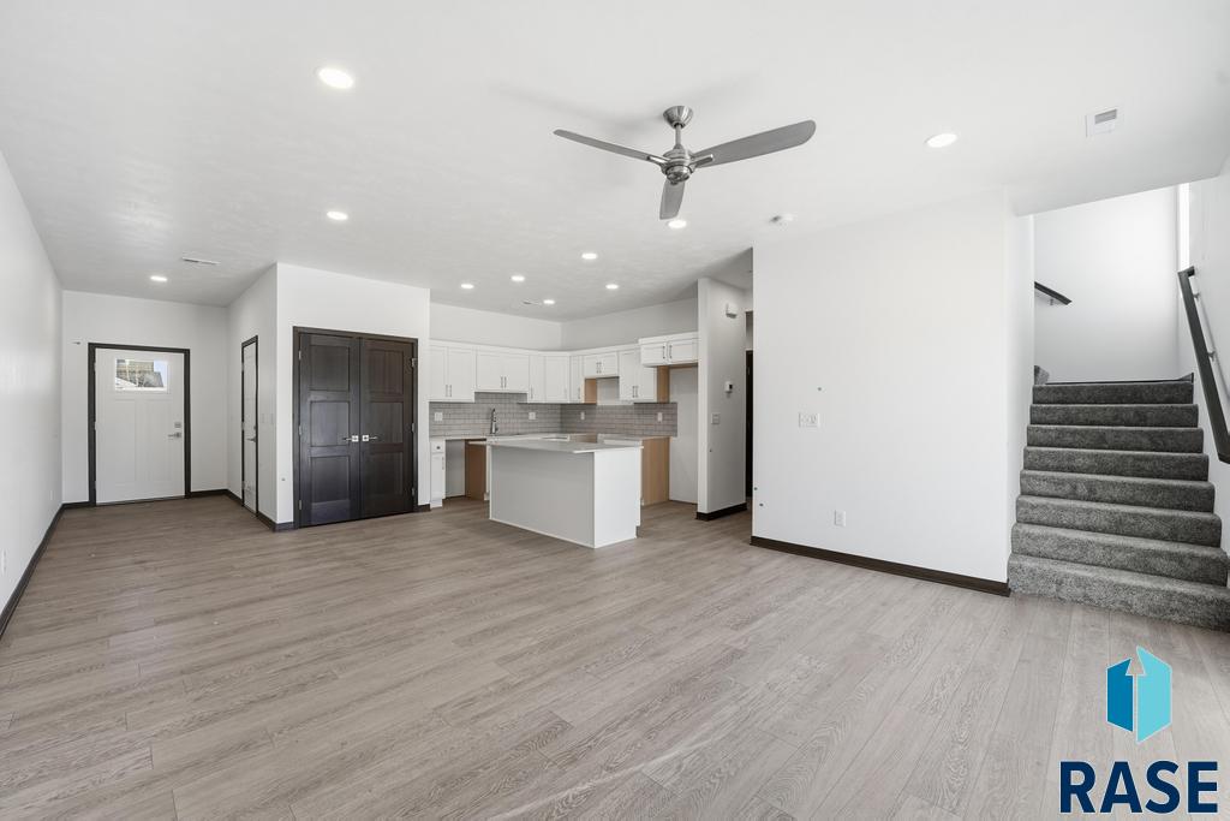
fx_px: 478
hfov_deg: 104.2
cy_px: 410
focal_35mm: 14
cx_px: 615
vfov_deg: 81.2
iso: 100
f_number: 7.1
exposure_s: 1/60
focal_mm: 14
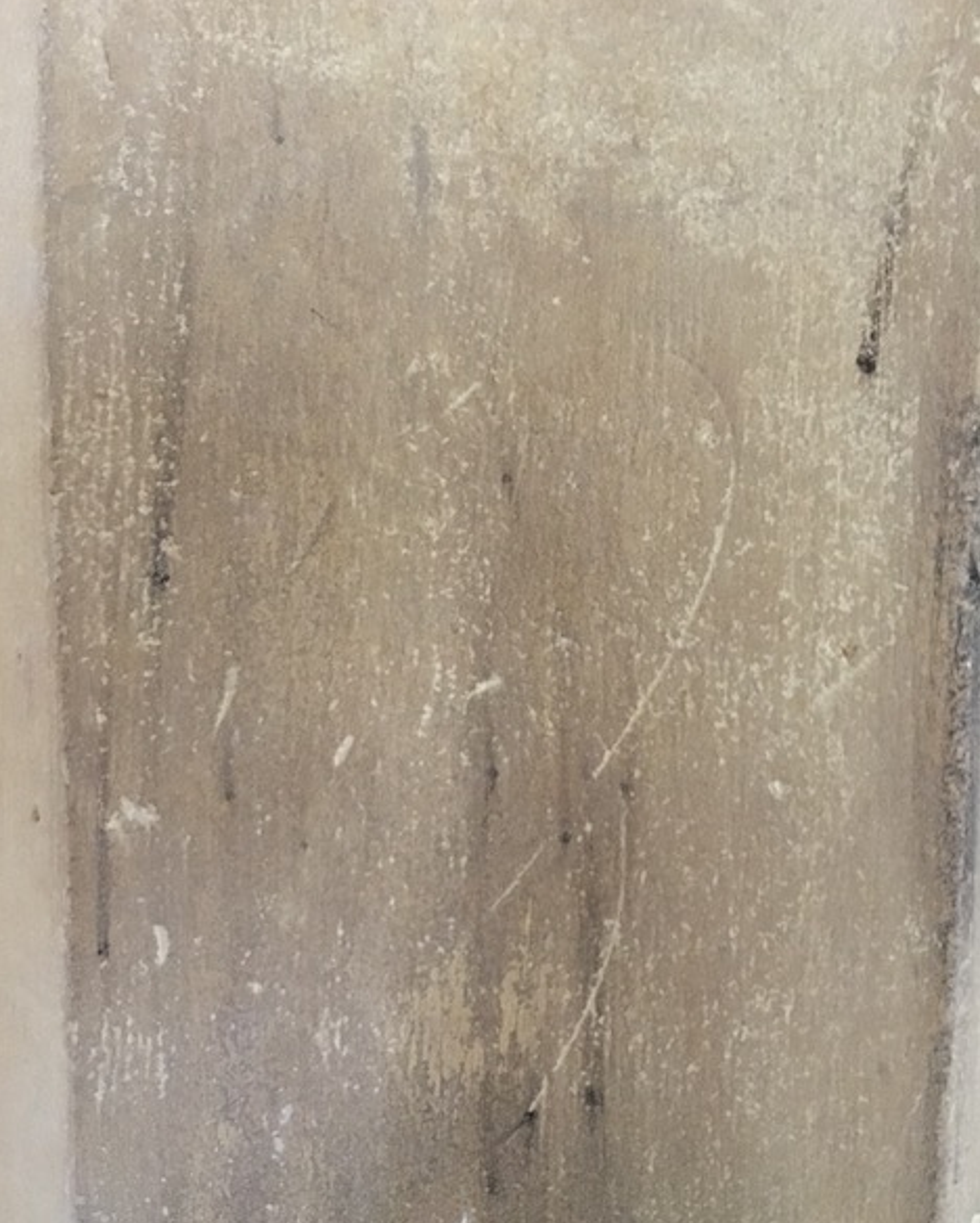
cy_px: 620
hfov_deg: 47.2
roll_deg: -0.9
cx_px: 486
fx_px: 1123
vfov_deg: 57.1
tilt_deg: -5.5
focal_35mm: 31
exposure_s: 1/17
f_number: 2.2
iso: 320
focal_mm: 4.15
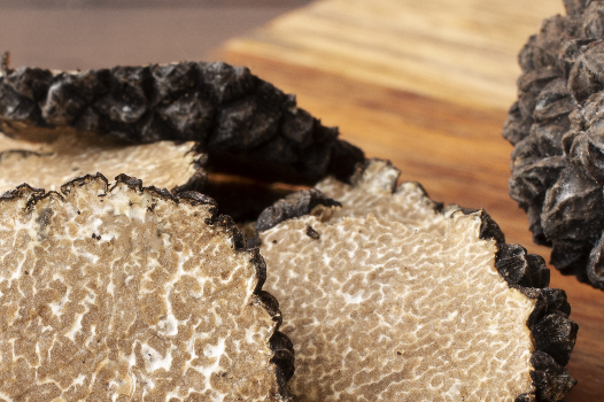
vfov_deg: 10.6
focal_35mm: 129
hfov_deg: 15.8
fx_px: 2163
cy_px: 295
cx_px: 138
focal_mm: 35
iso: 160
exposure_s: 1/4
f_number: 14
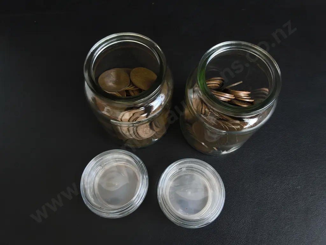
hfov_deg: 65.3
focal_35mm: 27
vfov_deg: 51.4
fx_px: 254
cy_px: 122
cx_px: 163
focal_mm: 2.87
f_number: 2
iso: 64
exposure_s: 1/100
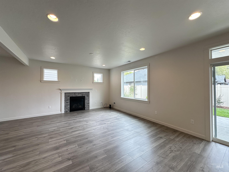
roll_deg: +0.2
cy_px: 86
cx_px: 114
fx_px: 93
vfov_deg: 85.7
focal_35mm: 14
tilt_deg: +0.7
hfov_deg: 102.1
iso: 125
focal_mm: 2.22
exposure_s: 1/120
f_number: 2.2
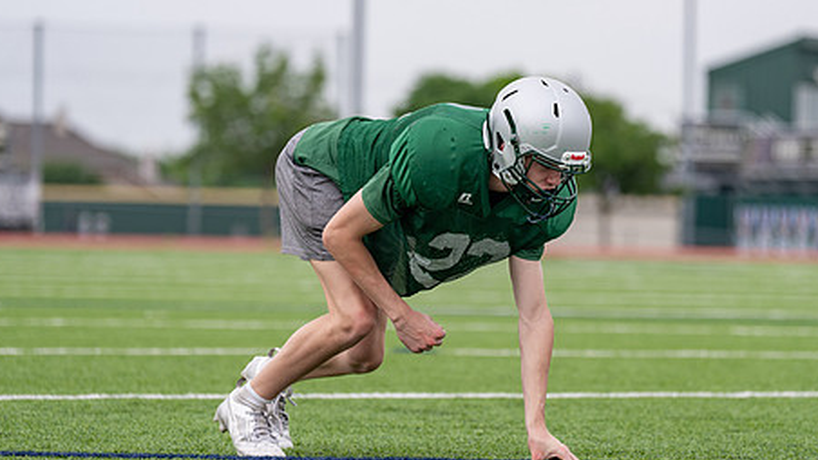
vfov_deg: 5.7
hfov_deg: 10.2
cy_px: 230
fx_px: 4597
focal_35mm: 212
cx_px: 440
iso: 200
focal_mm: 144
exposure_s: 1/2500
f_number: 2.8
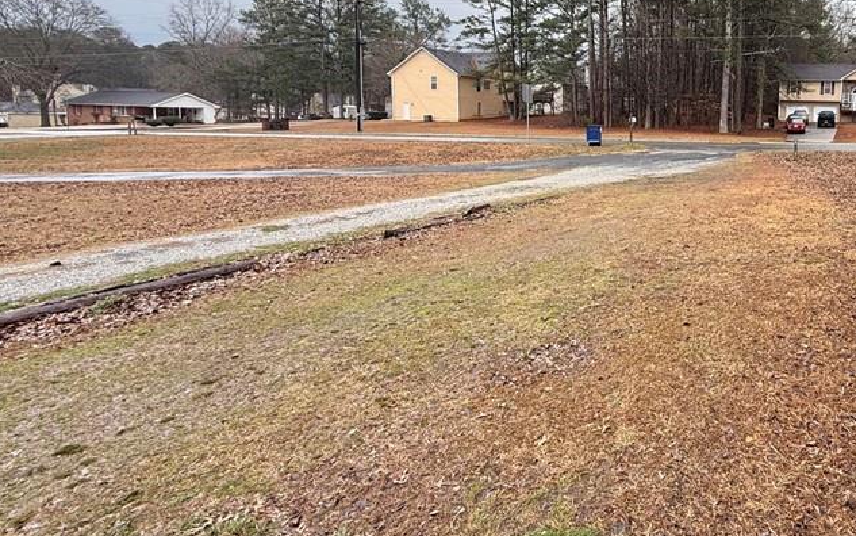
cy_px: 176
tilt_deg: -5.2
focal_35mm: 24
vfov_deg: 50.1
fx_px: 560
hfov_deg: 67.5
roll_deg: -1.8
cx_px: 688
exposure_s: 1/215
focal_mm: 2.22
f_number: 2.2
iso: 64
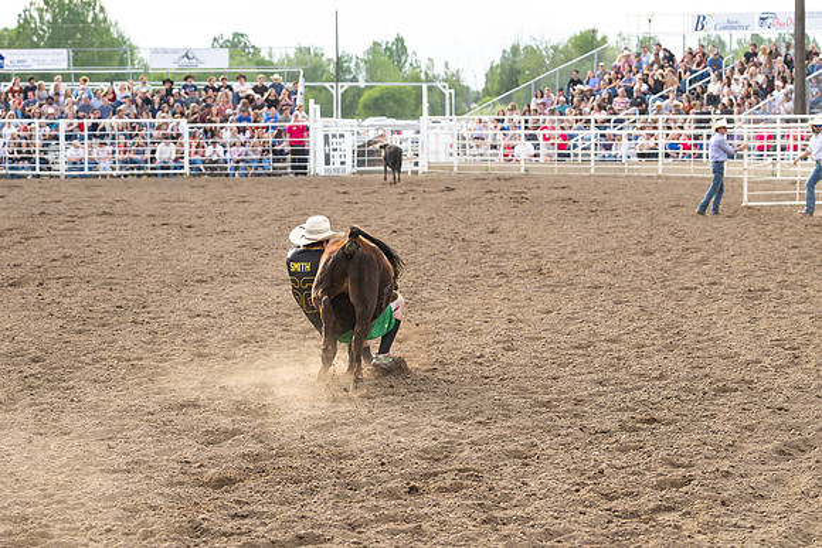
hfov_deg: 15.3
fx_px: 3063
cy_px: 309
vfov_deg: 10.2
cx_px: 420
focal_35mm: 134
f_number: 3.5
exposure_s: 1/6400
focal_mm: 70
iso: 1250
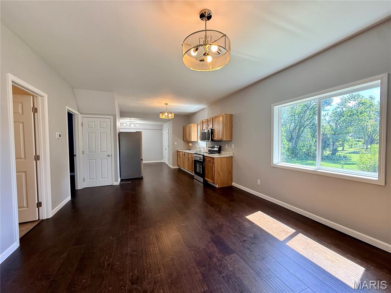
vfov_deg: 85.7
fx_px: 158
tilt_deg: -2.6
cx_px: 196
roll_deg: +0.9
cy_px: 146
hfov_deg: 102.1
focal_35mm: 14
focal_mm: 2.22
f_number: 2.2
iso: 125
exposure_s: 1/120
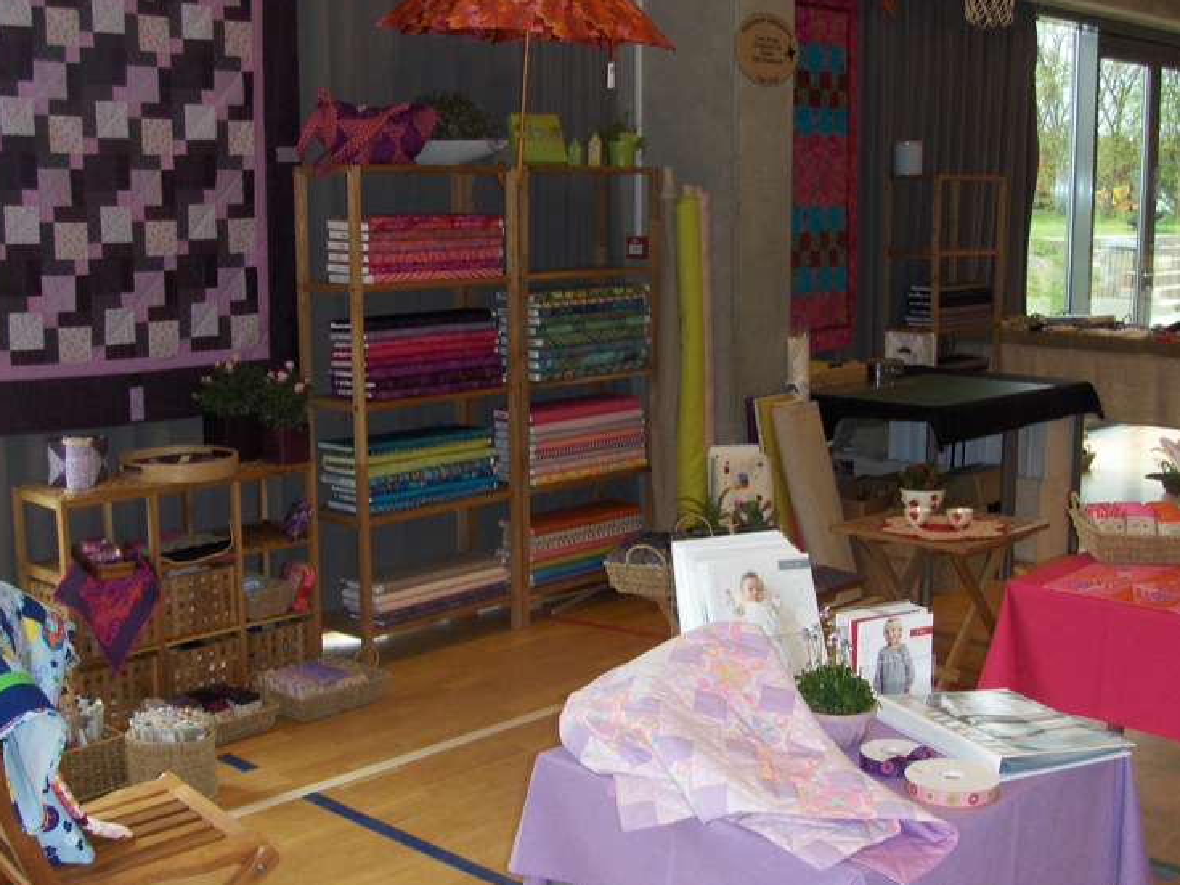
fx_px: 1602
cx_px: 586
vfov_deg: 30.9
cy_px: 437
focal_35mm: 47
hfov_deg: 40.4
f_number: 3.6
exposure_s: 1/60
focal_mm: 7.4
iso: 105
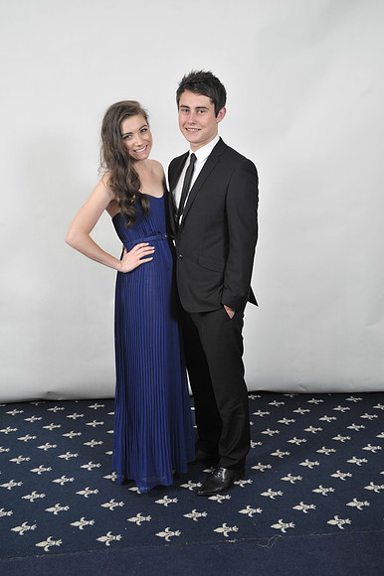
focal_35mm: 40
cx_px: 192
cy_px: 288
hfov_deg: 33.4
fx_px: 641
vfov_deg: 48.5
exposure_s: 1/160
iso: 1000
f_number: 7.1
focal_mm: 40
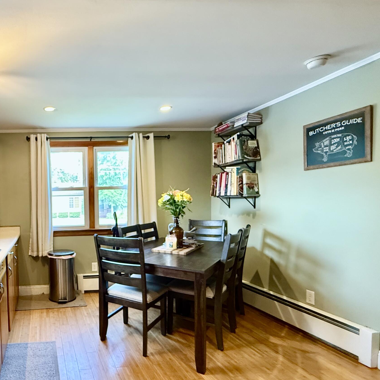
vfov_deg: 69.3
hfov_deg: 62.1
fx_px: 273
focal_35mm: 22
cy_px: 217
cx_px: 62
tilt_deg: -2.6
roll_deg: +1.5
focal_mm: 2.22
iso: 640
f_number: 2.2
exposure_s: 1/60
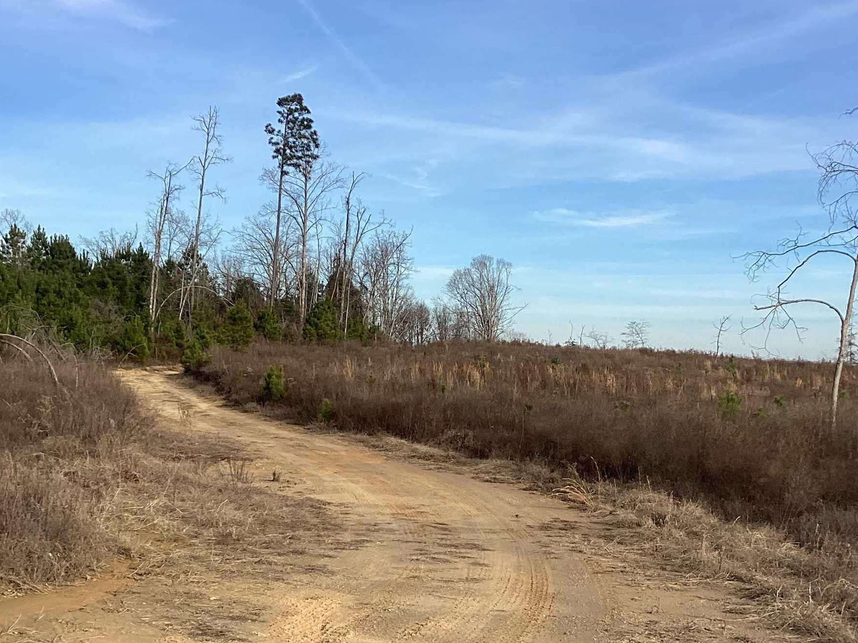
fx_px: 1338
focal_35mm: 54
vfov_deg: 26.9
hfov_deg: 35.5
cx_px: 433
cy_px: 414
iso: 25
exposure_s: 1/1101
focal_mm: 3.3
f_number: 2.4
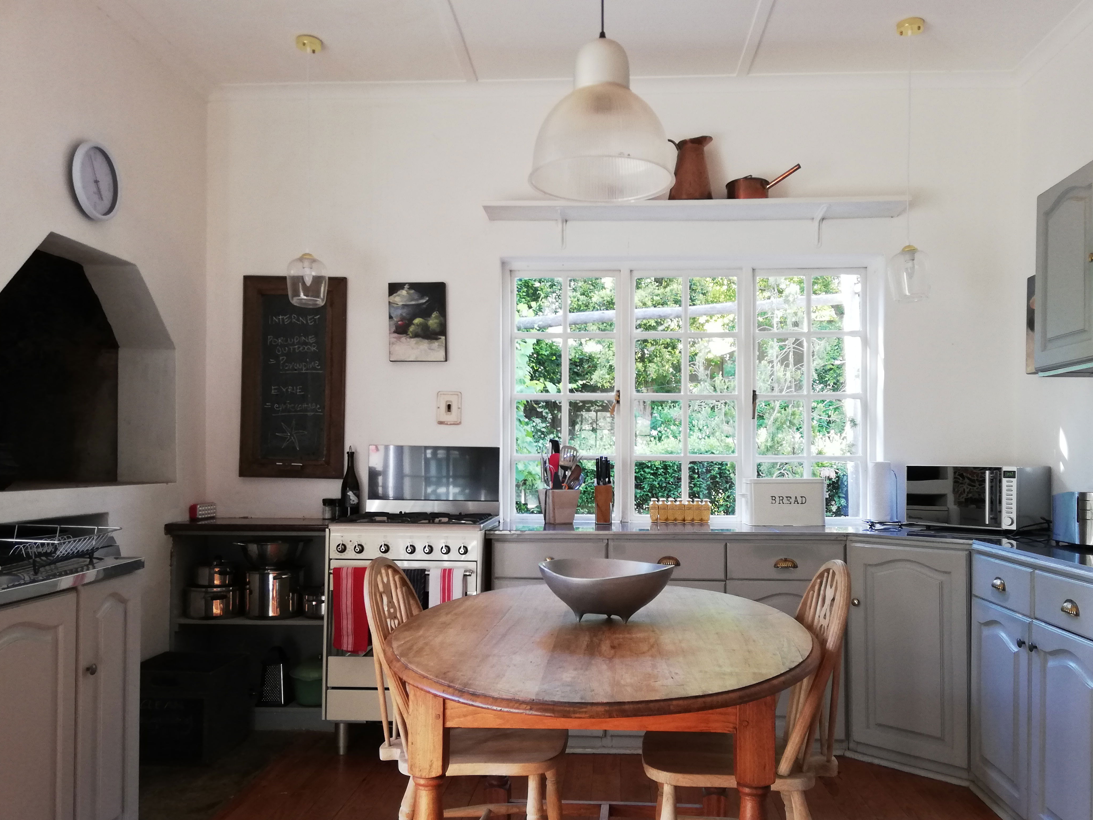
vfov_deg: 48.1
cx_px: 581
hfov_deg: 61.6
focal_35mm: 29
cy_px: 457
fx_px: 916
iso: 125
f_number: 2.2
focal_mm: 3.81
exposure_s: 1/50
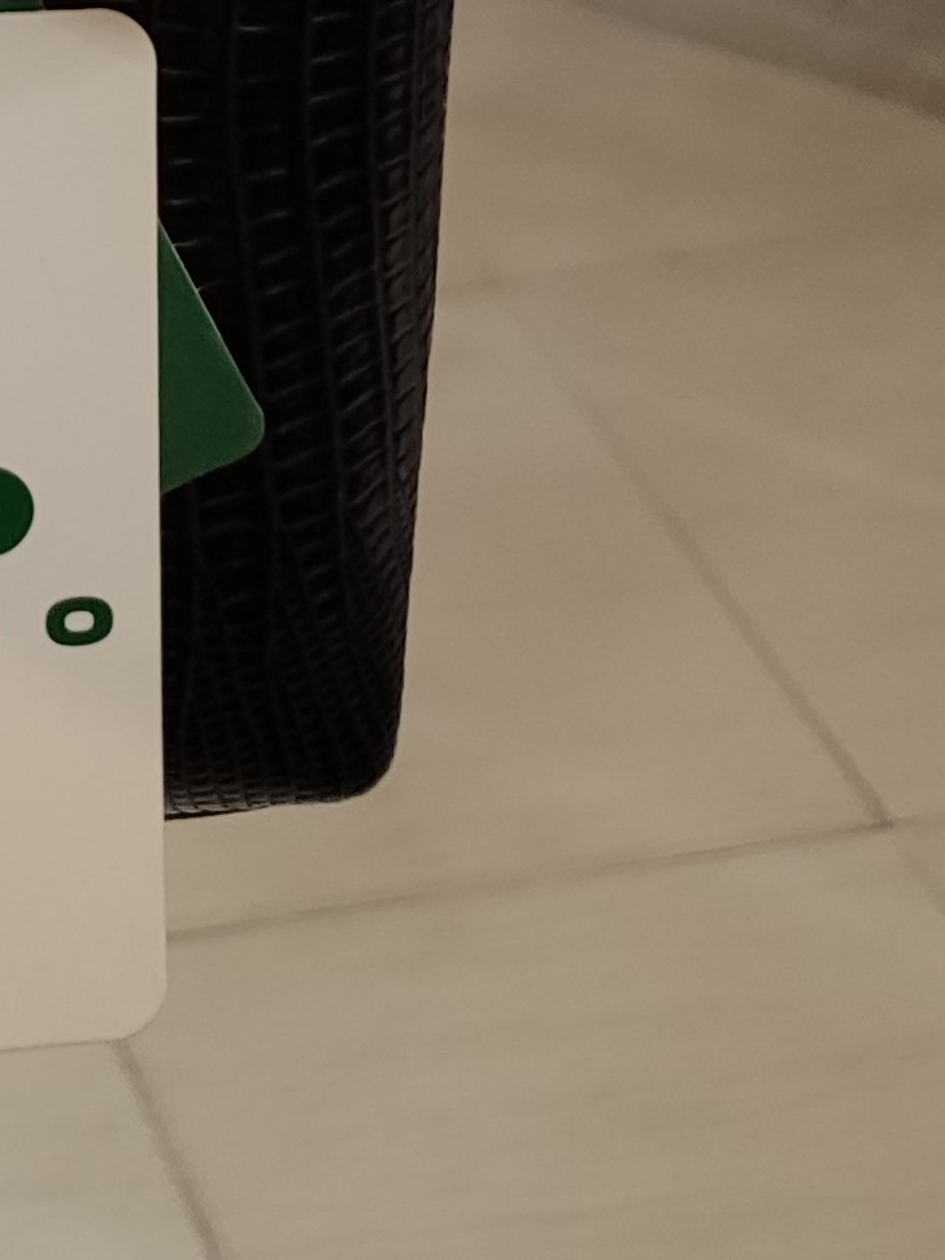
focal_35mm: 103
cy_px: -1235
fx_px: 3750
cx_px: -865
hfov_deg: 12.8
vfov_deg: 15.4
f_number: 1.89
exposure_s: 1/100
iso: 56
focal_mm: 5.95
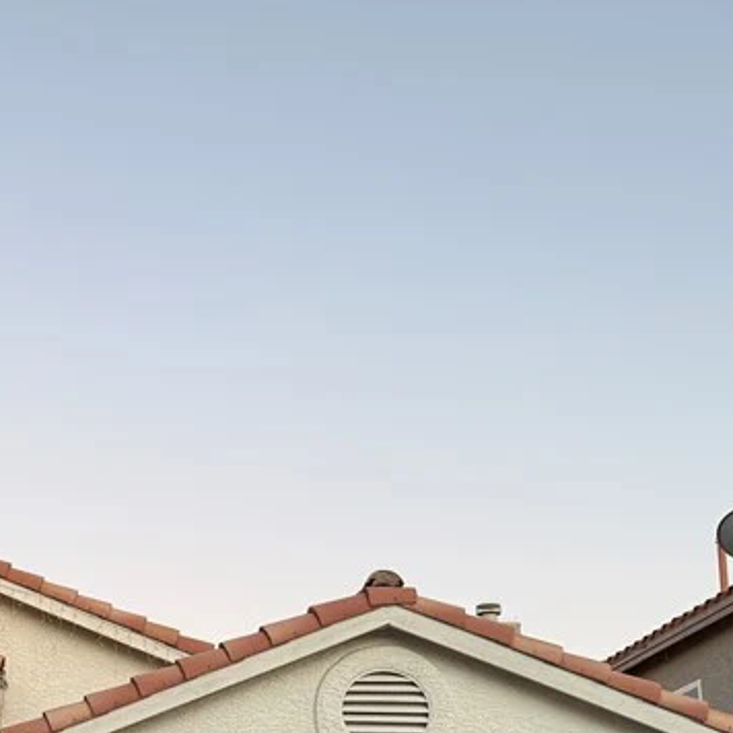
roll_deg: -1.7
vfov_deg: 26.9
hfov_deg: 26.0
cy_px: 696
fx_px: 1461
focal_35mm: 61
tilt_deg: +12.3
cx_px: -70
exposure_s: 1/121
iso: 125
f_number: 1.78
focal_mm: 6.76
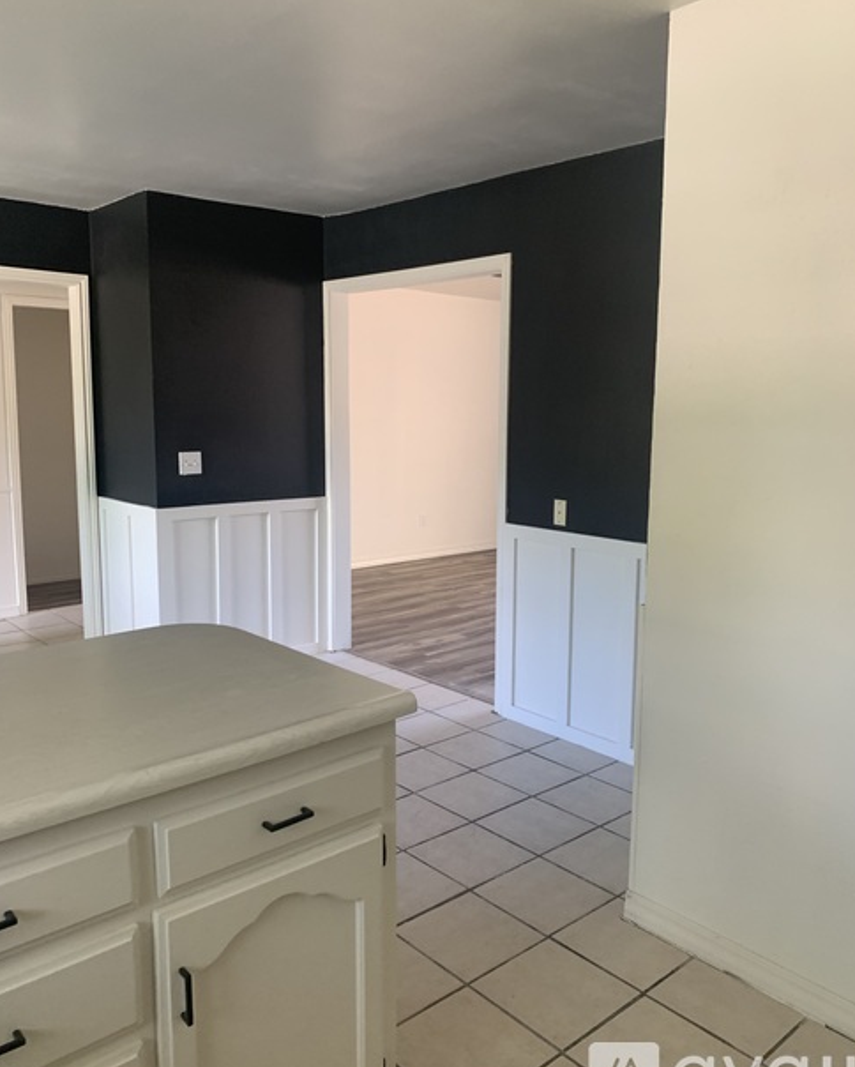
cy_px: 524
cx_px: 433
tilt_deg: -7.1
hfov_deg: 51.6
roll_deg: -0.5
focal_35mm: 28
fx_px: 885
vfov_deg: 62.2
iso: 160
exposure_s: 1/60
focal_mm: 4.25
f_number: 1.8
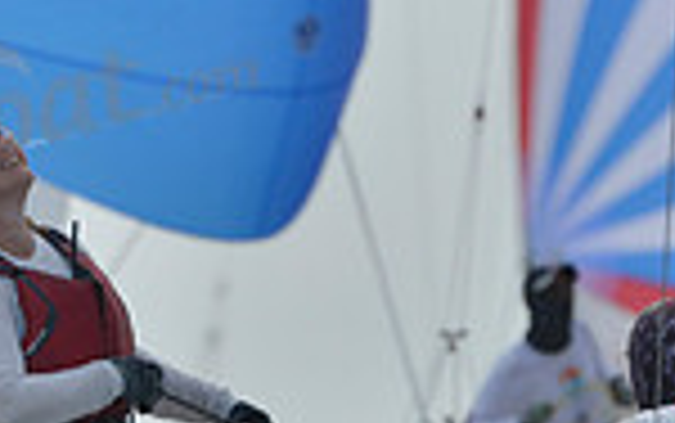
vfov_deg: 0.8
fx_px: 29087
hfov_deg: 1.3
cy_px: 722
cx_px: 495
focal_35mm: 1580
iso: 280
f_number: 6.3
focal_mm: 400
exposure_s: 1/1250
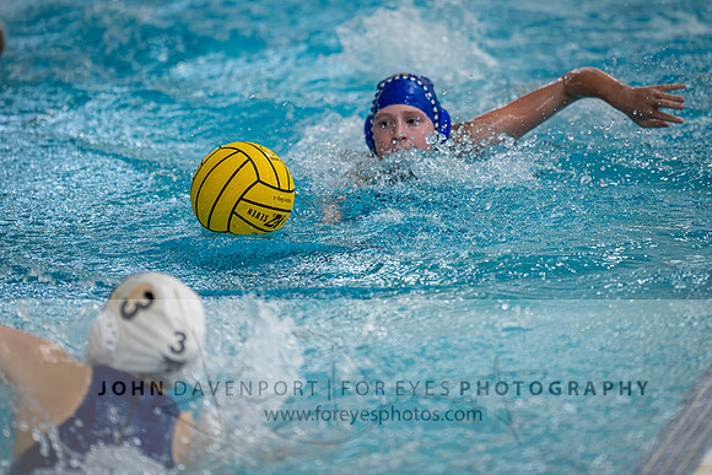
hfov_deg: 7.8
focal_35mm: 264
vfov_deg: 5.2
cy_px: 161
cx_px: 356
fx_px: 5227
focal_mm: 200
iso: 2000
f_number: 2.8
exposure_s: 1/1000
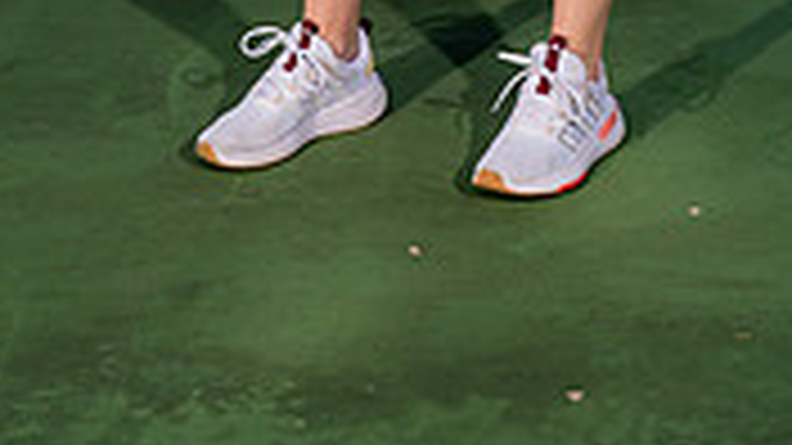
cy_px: -517
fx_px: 2814
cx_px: 472
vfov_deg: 8.5
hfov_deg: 16.0
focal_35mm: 134
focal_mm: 50
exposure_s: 1/1250
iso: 100
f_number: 4
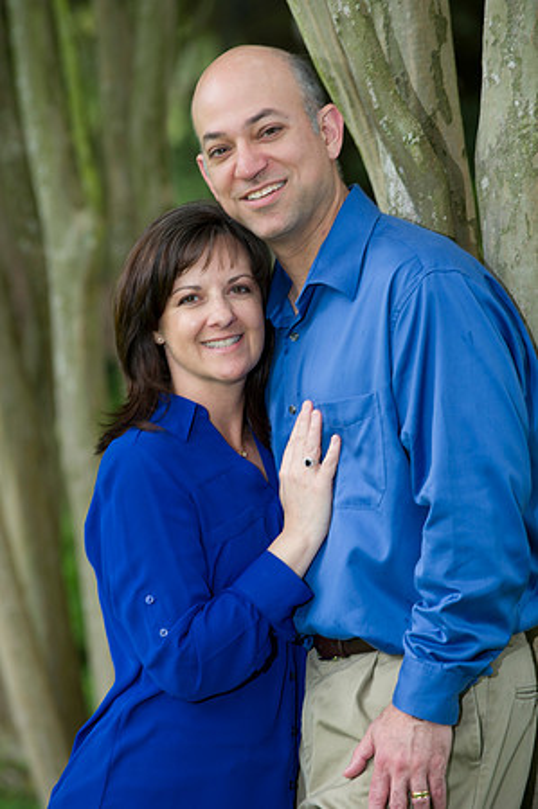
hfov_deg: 6.9
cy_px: 404
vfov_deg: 10.3
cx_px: 269
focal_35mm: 200
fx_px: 4493
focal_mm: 200
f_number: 4.5
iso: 320
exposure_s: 1/100
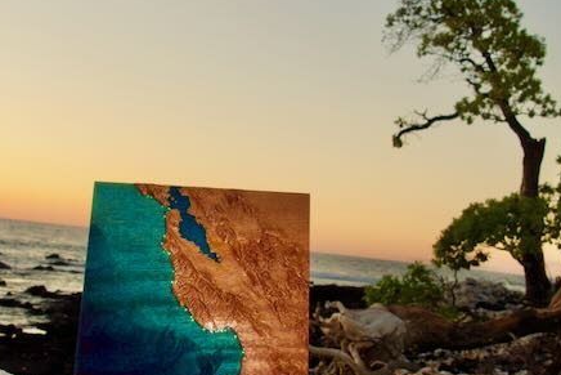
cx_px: 360
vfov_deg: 28.7
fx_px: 733
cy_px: 206
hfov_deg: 41.5
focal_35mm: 47
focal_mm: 11.56
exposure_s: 1/125
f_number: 4
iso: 125
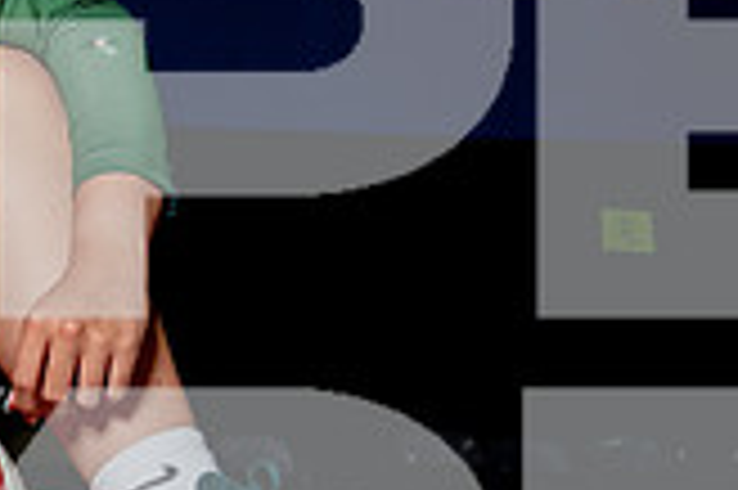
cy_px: 83
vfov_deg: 11.5
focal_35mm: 118
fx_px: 2417
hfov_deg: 16.8
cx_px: -90
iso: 250
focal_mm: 32
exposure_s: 1/200
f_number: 5.6
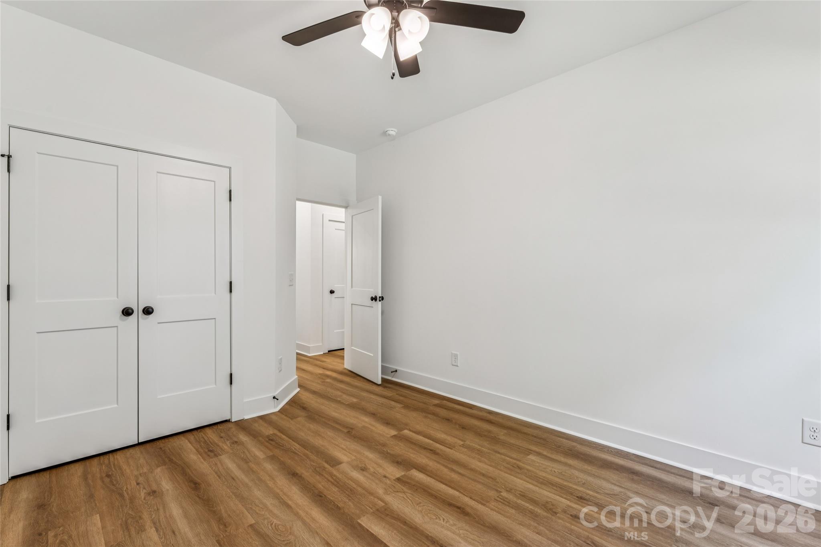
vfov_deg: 73.1
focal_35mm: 16
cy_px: 274
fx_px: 369
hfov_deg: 96.0
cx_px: 410
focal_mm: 16.2
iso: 100
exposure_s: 1/5
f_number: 9
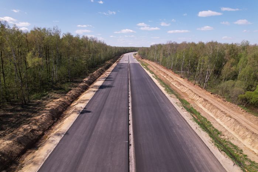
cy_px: 86
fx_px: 158
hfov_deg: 78.6
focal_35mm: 22
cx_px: 129
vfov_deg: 57.2
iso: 120
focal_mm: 8.38
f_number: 2.8
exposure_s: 1/60
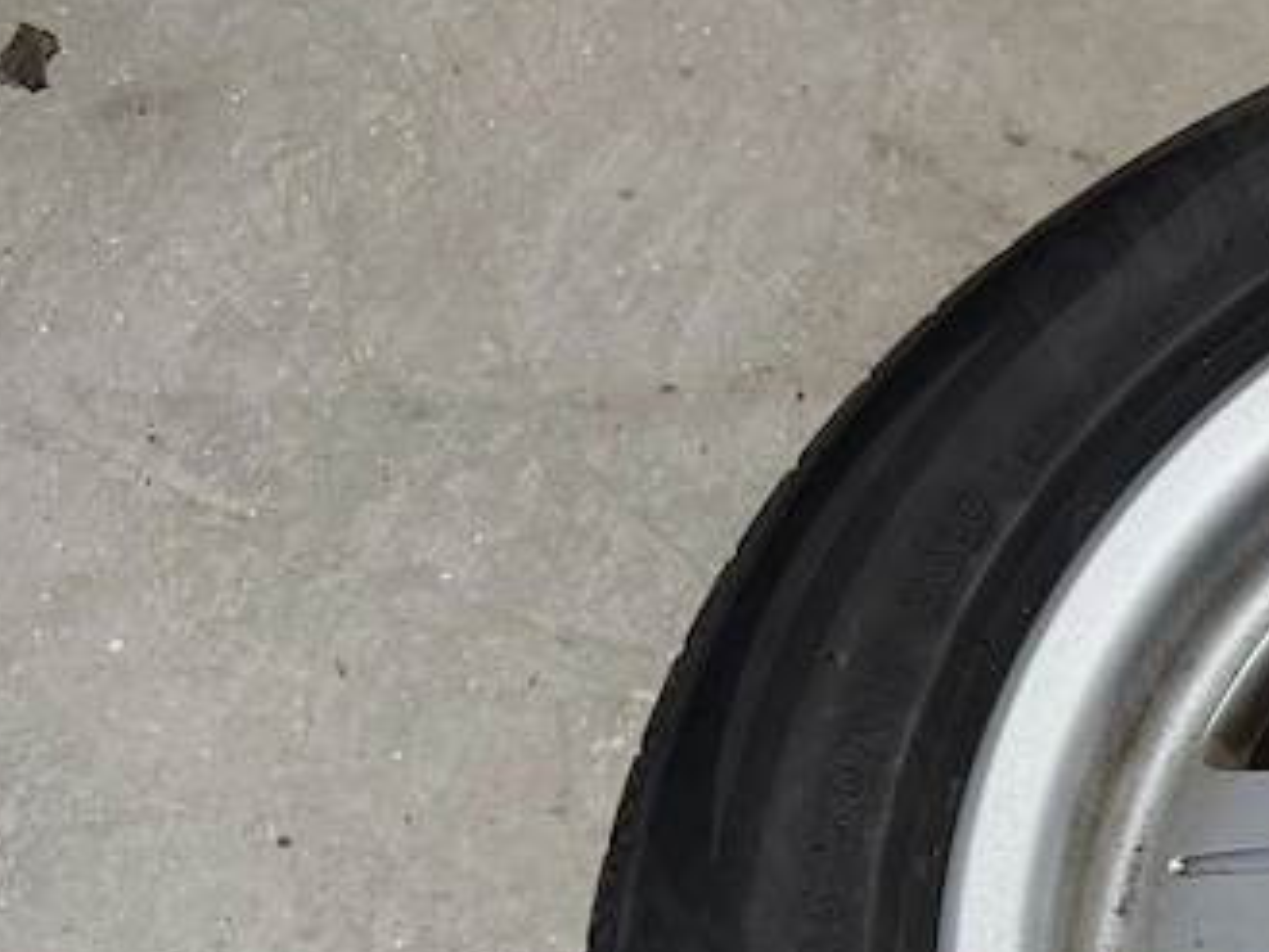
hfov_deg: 22.3
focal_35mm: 73
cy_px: 1098
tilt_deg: -66.0
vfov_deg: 19.2
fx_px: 2677
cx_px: 1867
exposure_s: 1/100
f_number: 1.78
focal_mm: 6.76
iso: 125
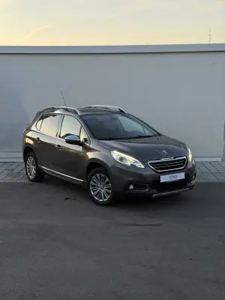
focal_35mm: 48
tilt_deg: -8.3
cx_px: 112
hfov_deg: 30.3
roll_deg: +0.1
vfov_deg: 39.7
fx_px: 416
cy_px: 150
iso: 100
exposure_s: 1/154
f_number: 1.78
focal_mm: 6.76
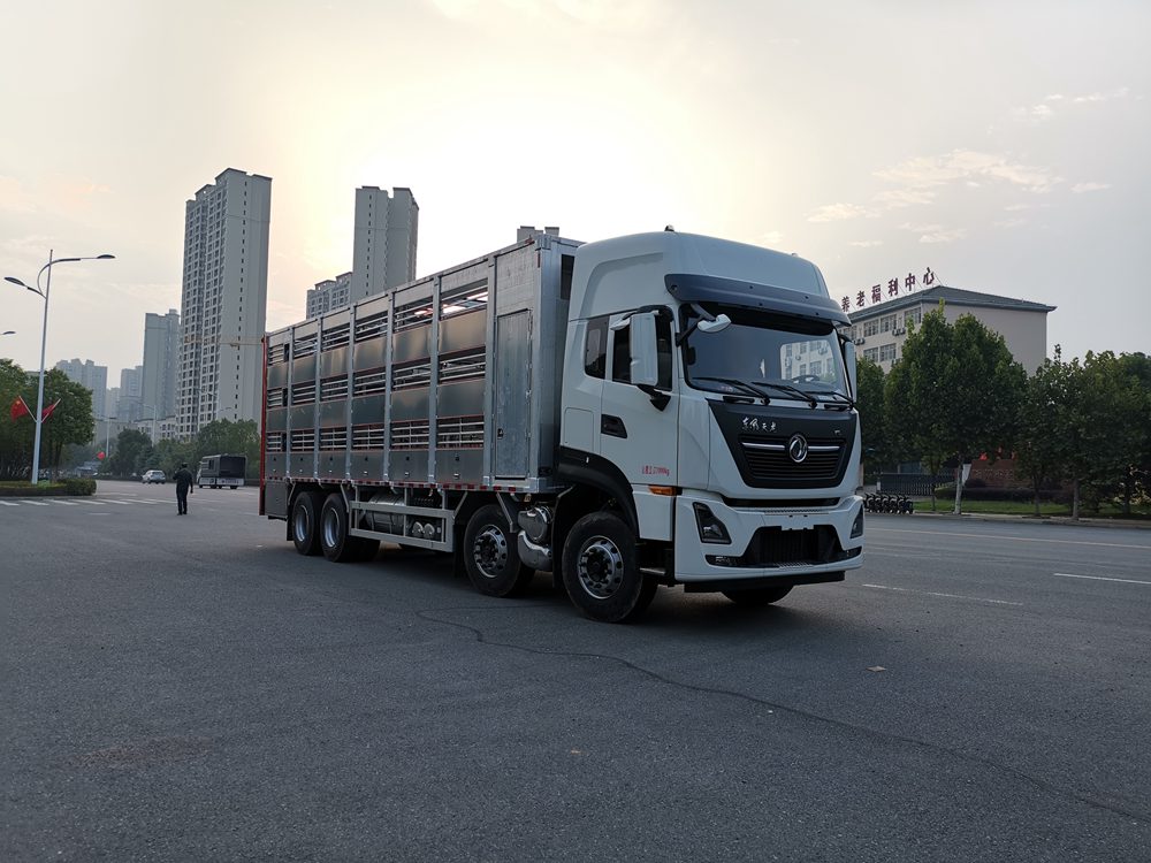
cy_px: 432
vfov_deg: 51.4
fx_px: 898
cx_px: 576
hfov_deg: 65.3
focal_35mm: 27
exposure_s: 1/388
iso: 50
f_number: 1.8
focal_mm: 4.75
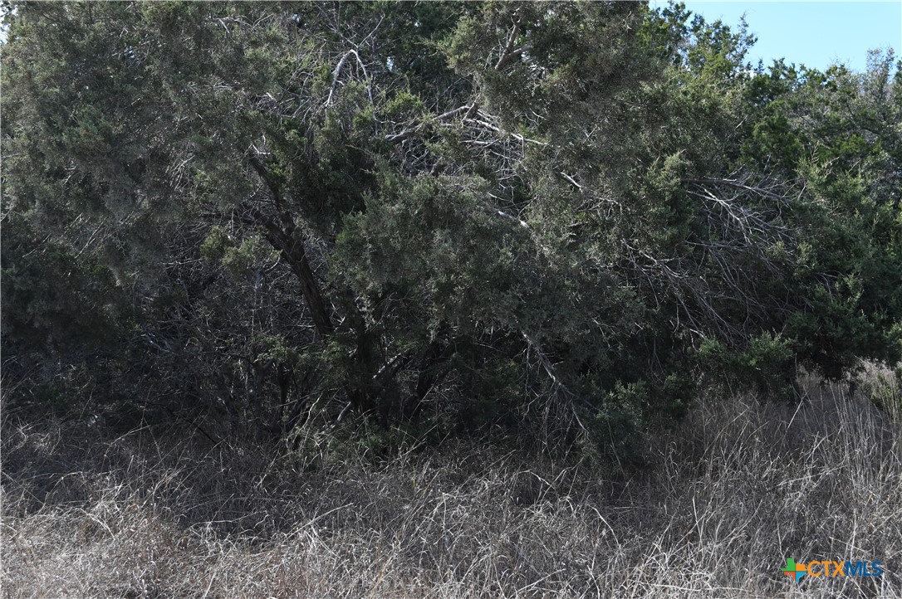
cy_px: 300
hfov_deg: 41.1
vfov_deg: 28.0
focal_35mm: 48
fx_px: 1202
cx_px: 451
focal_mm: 32
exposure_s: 1/320
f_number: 7.1
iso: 200
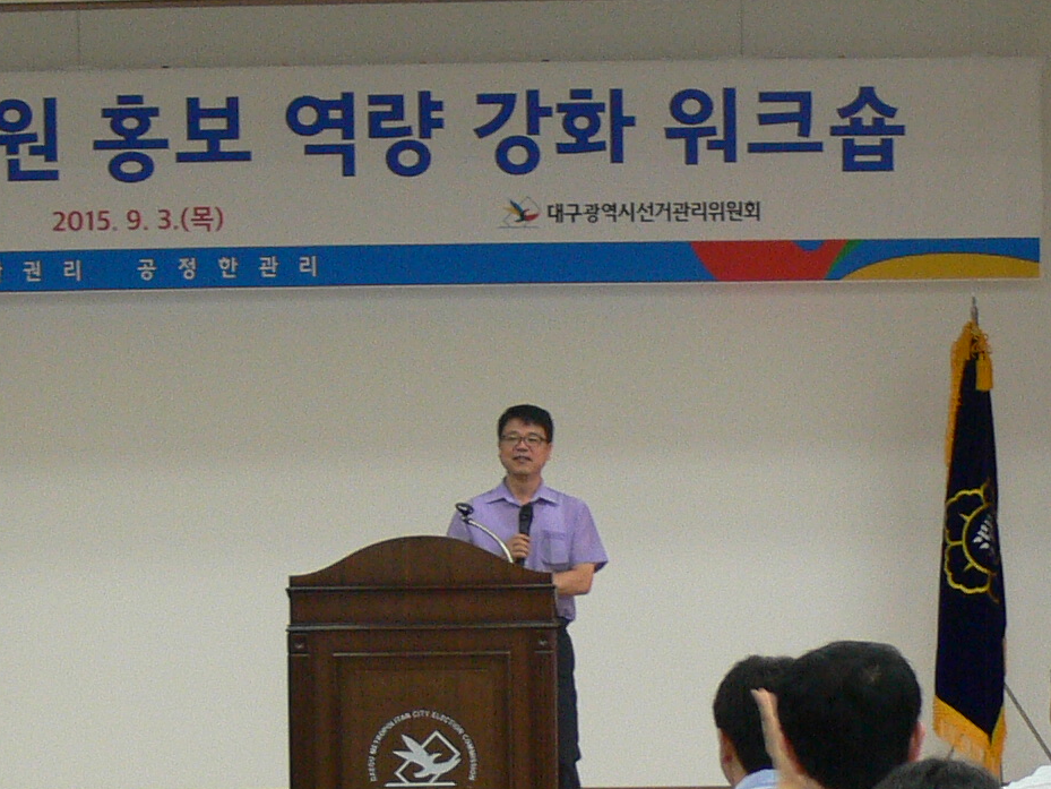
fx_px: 3735
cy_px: 777
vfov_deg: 11.9
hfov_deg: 16.0
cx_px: 492
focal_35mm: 123
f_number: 2.8
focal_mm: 7.4
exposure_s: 1/30
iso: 125
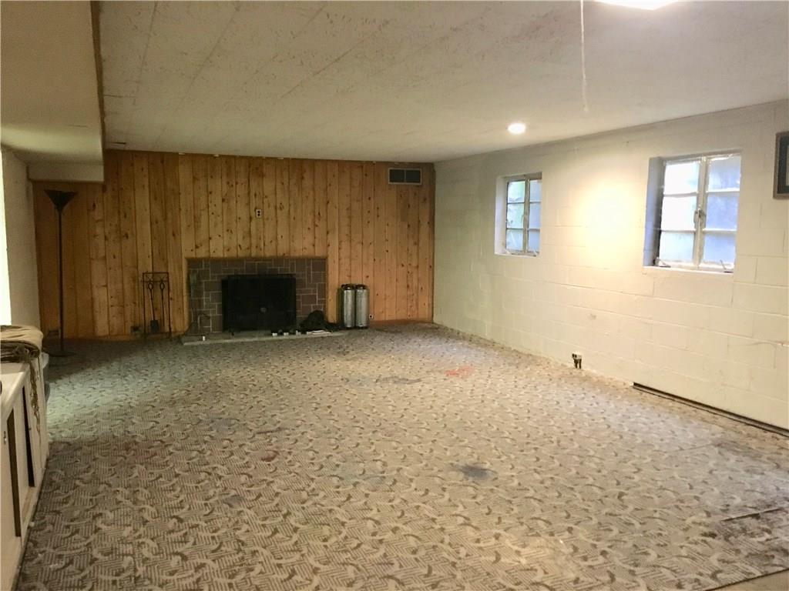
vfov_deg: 48.2
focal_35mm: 29
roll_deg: +0.5
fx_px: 661
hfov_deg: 61.7
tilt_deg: -6.9
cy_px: 296
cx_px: 394
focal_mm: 4.15
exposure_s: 1/15
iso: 500
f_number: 2.2
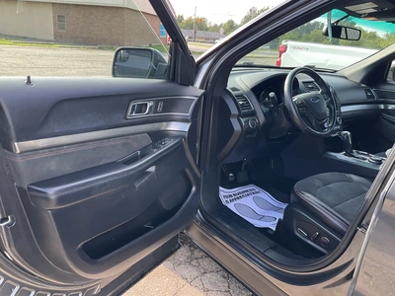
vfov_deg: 48.2
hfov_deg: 61.7
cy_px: 148
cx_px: 198
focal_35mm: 29
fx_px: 331
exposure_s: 1/122
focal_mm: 3
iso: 25
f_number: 1.8
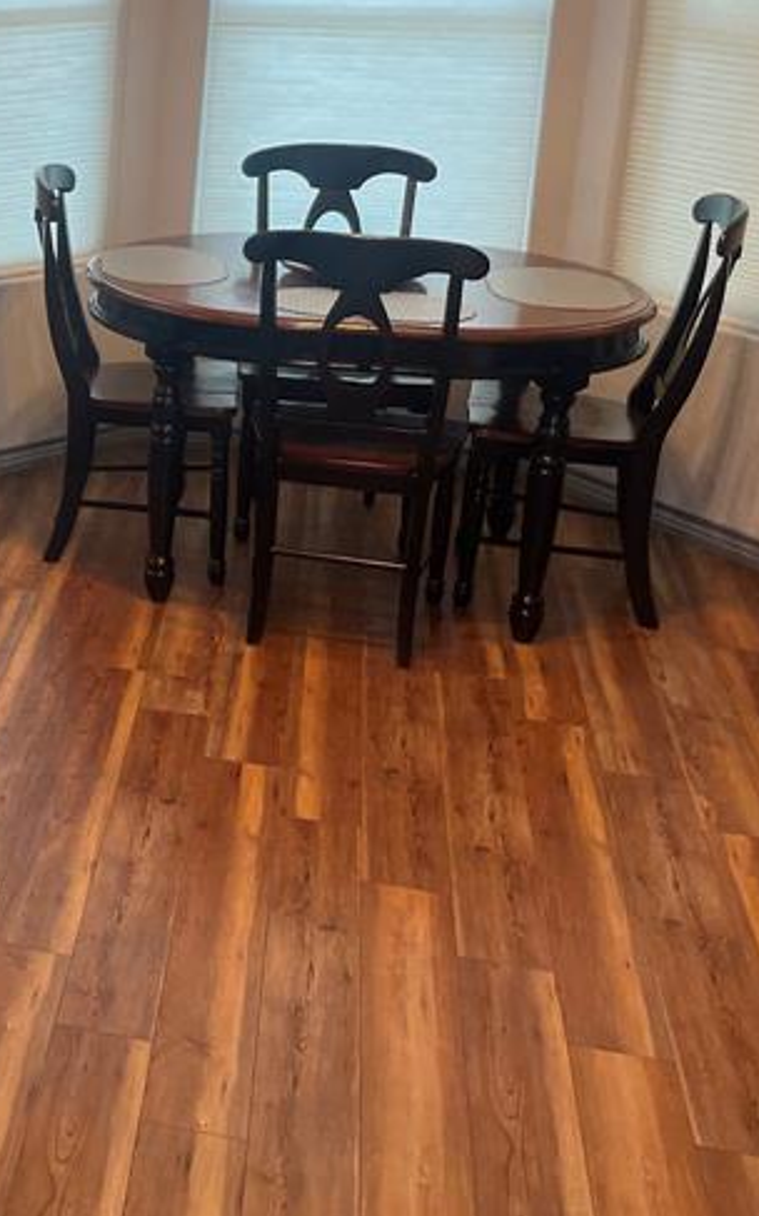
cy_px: 357
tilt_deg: -14.5
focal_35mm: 58
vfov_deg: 34.6
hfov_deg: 19.9
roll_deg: -0.3
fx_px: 1921
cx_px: -312
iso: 125
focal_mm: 4.2
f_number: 1.6
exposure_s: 1/60
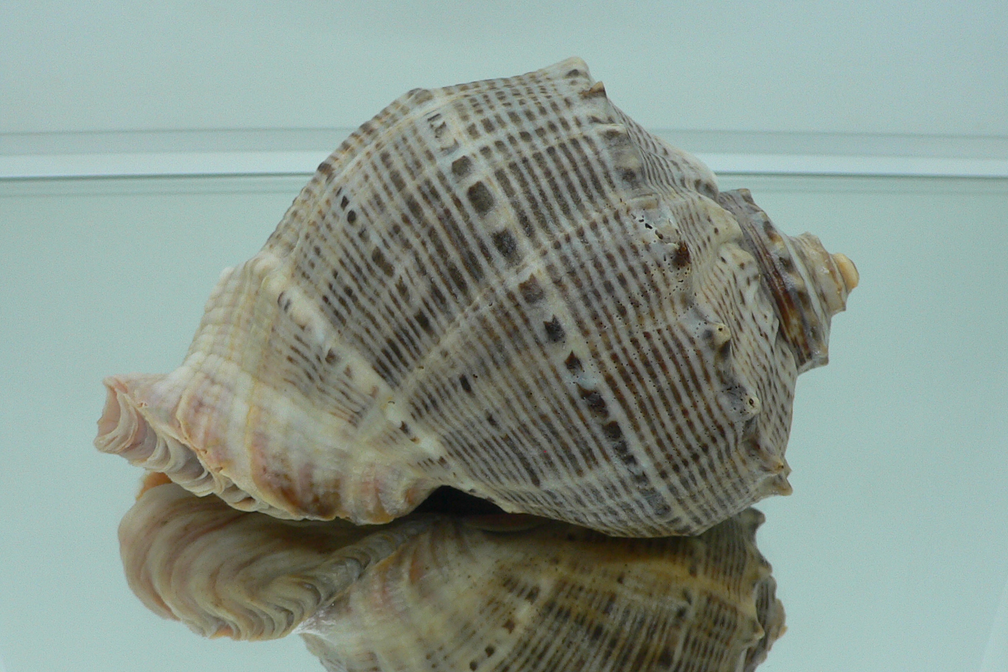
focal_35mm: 42
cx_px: 480
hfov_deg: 46.4
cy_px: 366
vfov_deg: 31.9
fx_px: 1176
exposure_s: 1/60
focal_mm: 4.6
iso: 100
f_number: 2.8
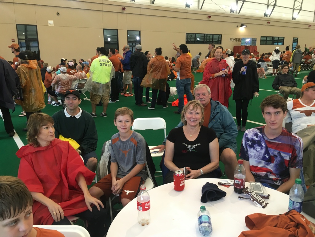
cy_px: 118
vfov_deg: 48.2
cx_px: 158
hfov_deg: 61.7
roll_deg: +0.4
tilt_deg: -13.0
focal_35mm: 29
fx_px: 264
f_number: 2.2
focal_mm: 4.15
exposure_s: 1/30
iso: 80
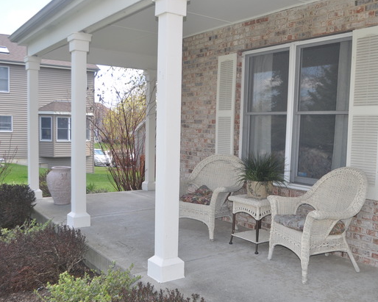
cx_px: 207
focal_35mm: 35
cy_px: 154
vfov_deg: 42.2
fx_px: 391
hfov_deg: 51.5
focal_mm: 20
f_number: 5.6
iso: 200
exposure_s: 1/200
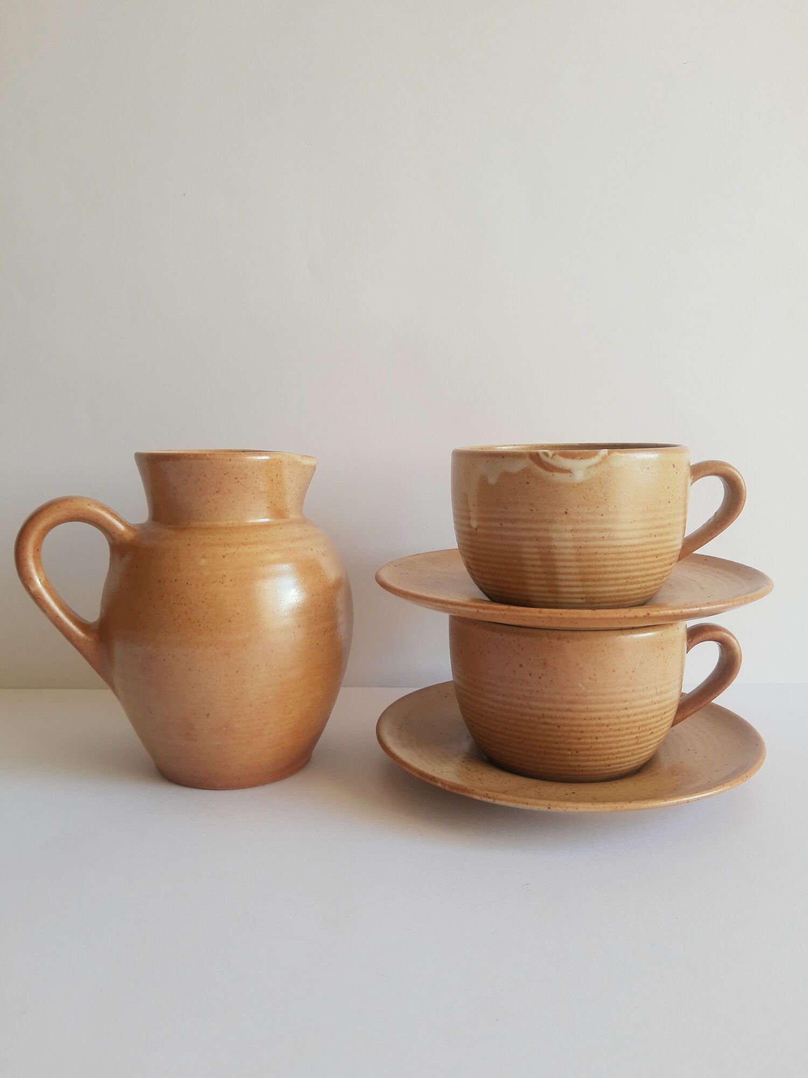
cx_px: 404
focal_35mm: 26
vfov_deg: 67.3
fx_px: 809
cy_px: 539
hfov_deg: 53.1
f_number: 1.8
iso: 40
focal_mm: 3.95
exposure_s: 1/104
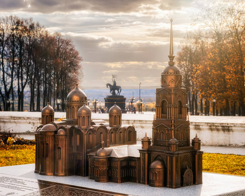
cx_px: 119
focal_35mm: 72
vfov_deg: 21.3
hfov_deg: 26.4
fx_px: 522
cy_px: 97
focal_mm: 42
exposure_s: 1/80
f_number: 14
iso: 100
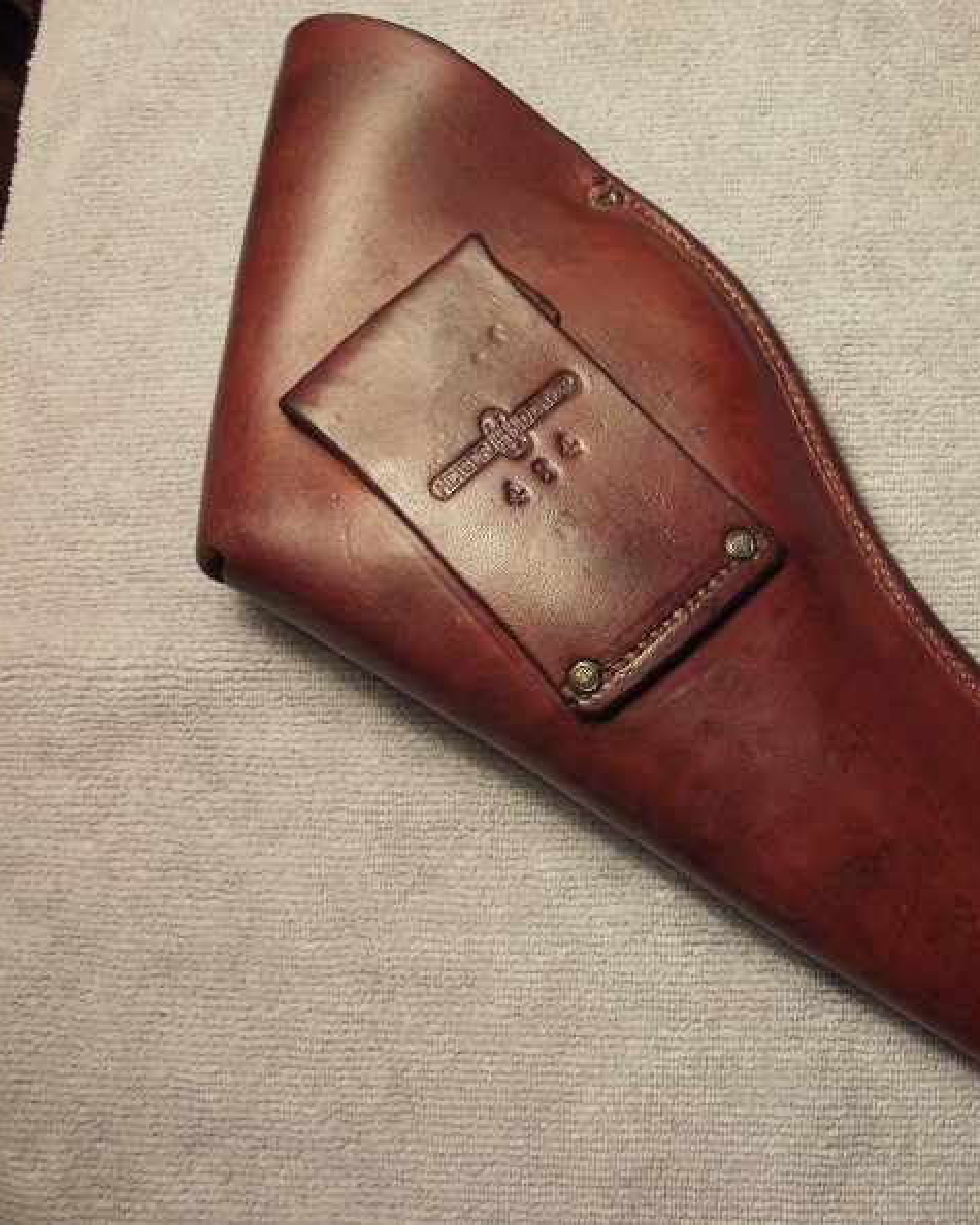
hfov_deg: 31.2
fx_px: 1704
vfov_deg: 39.5
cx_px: 801
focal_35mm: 47
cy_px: 612
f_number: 3.5
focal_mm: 6.3
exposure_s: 1/10
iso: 125
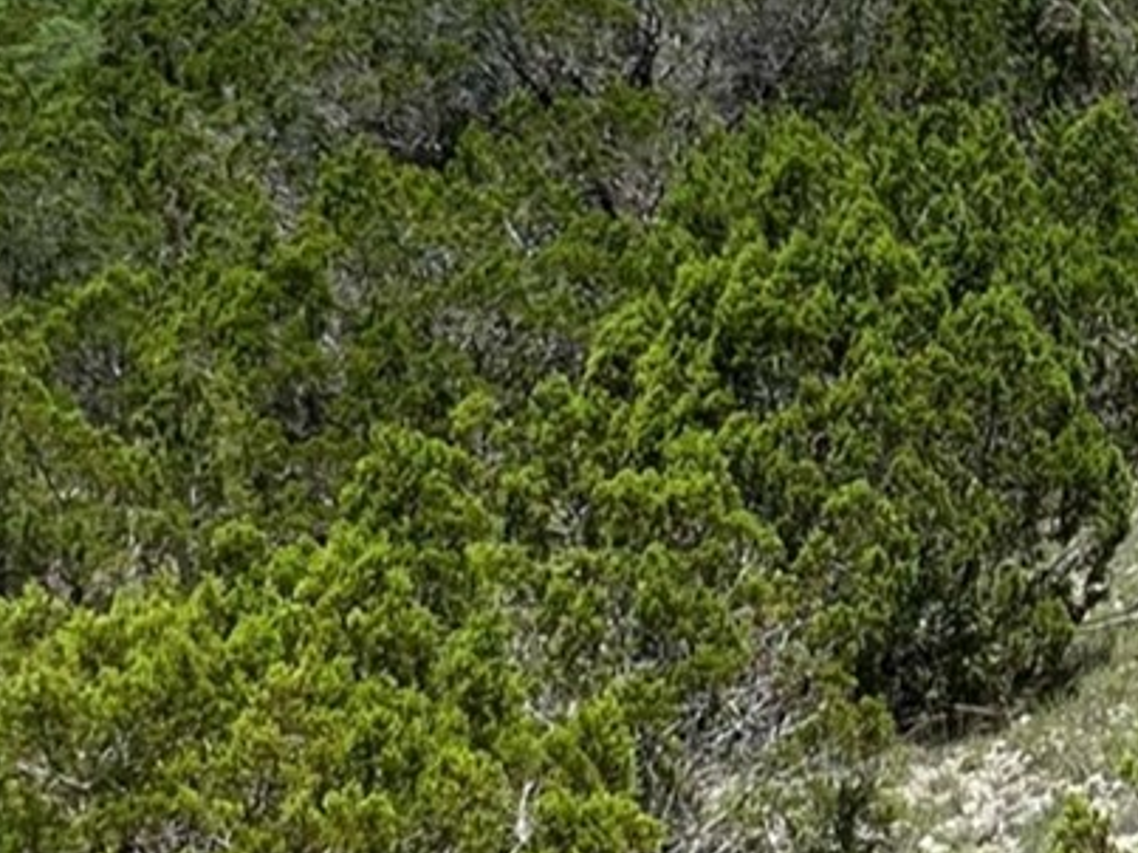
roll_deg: -0.1
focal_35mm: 66
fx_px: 2169
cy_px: 402
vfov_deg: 22.2
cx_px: 1562
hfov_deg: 24.7
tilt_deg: +5.3
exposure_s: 1/791
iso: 32
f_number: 1.8
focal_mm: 1.57
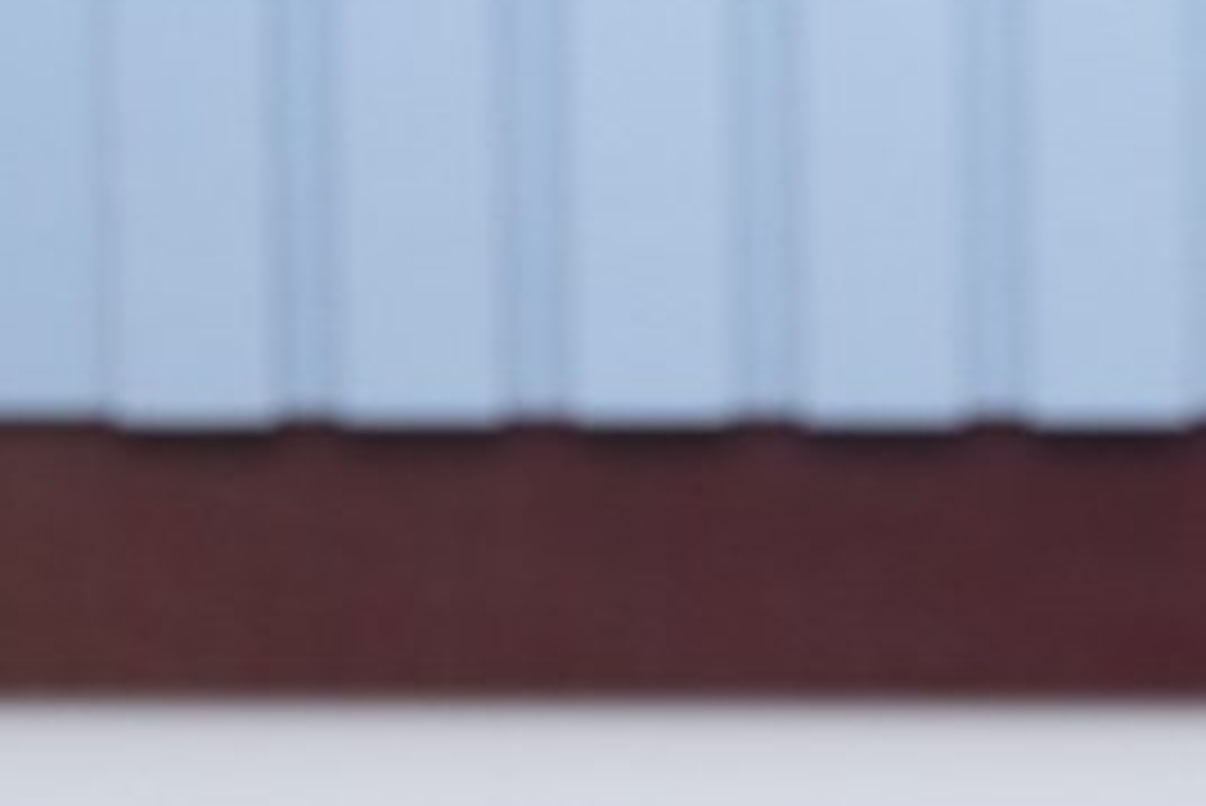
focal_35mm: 424
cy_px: 1110
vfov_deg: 3.2
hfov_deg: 4.8
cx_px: 1854
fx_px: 14211
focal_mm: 111
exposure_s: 1/200
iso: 2000
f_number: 5
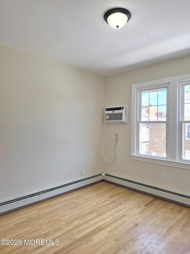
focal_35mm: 23
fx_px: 168
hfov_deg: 58.9
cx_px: 95
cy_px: 127
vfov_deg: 73.9
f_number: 1.8
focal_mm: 5.4
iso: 80
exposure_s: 1/1000
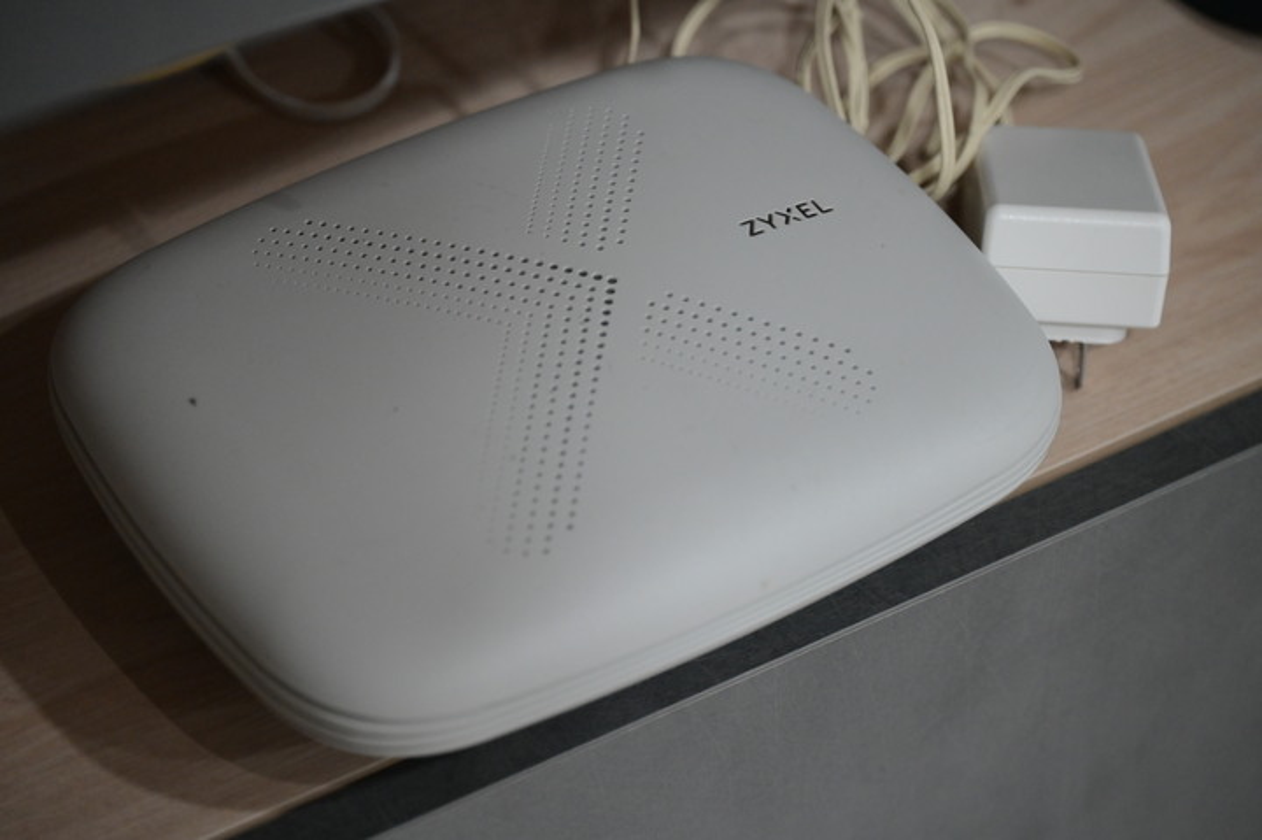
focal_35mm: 115
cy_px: 420
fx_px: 4028
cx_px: 631
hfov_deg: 17.8
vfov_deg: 11.9
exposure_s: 1/125
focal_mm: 115
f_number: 4
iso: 4000
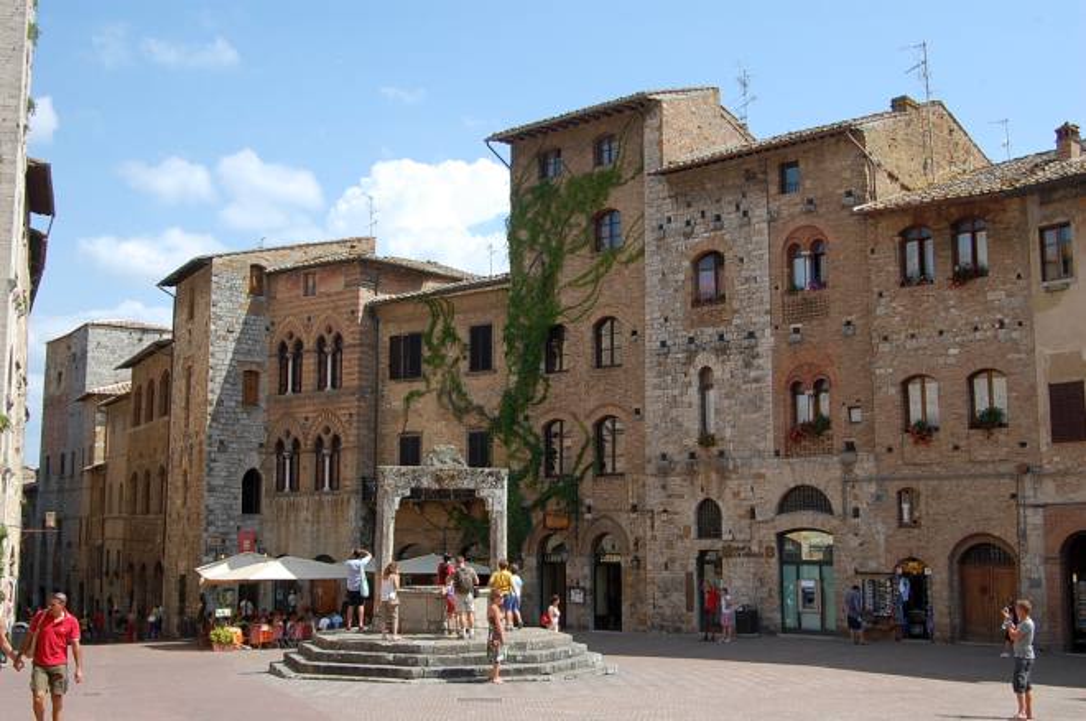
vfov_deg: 31.8
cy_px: 360
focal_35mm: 42
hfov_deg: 46.5
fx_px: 1265
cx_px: 543
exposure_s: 1/250
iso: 280
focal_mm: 28
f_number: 10
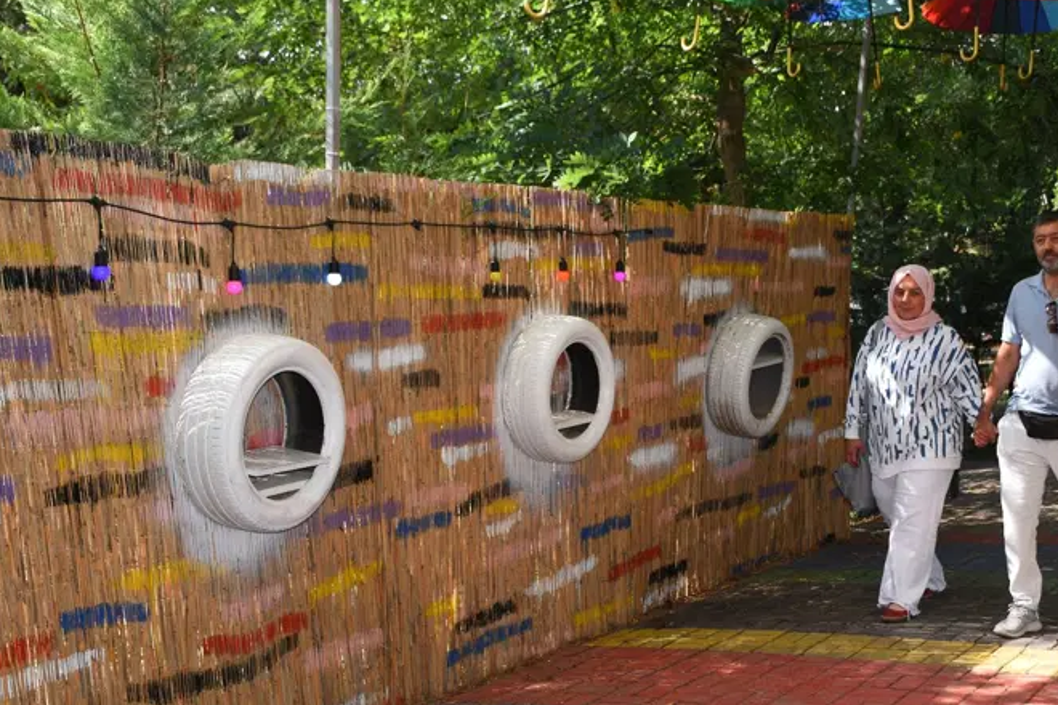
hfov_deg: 40.9
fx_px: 1411
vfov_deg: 28.0
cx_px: 640
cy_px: 418
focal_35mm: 48
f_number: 6.3
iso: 400
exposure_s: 1/250
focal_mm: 24
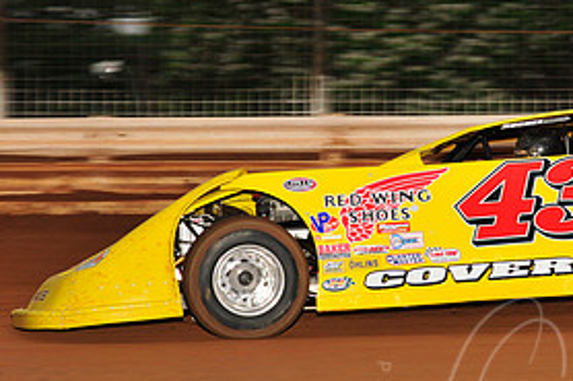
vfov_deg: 7.1
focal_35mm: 192
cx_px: 499
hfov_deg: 10.7
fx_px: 3054
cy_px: 189
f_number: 8
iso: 1000
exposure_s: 1/320
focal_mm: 92
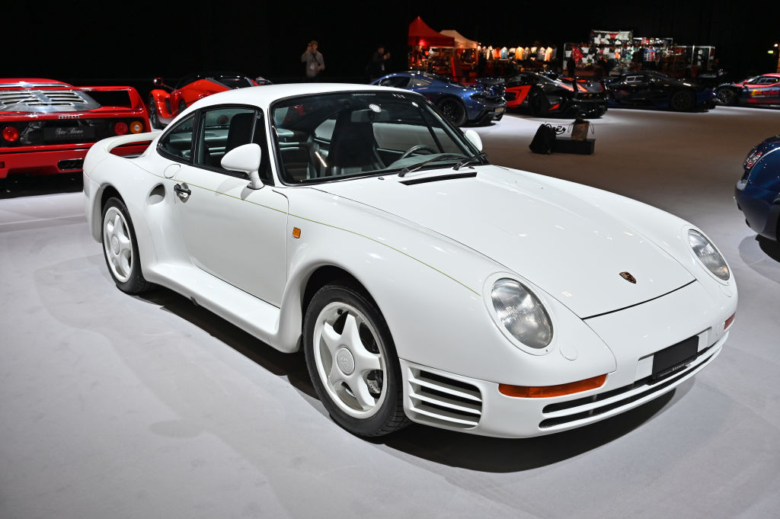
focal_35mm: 34
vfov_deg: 38.8
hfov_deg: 55.8
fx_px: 736
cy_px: 260
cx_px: 390
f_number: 5
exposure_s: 1/200
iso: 400
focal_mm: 34
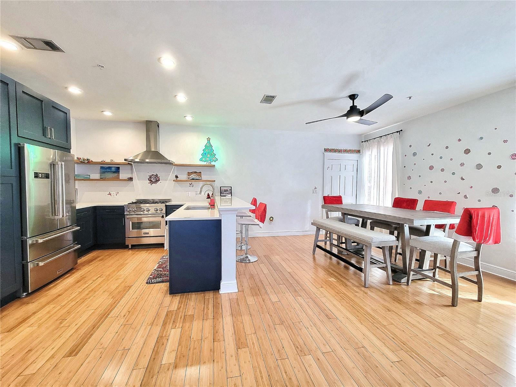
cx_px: 258
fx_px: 194
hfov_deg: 106.2
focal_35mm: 13
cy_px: 194
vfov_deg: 89.9
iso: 250
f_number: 2.2
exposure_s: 1/60.2
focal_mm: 2.2
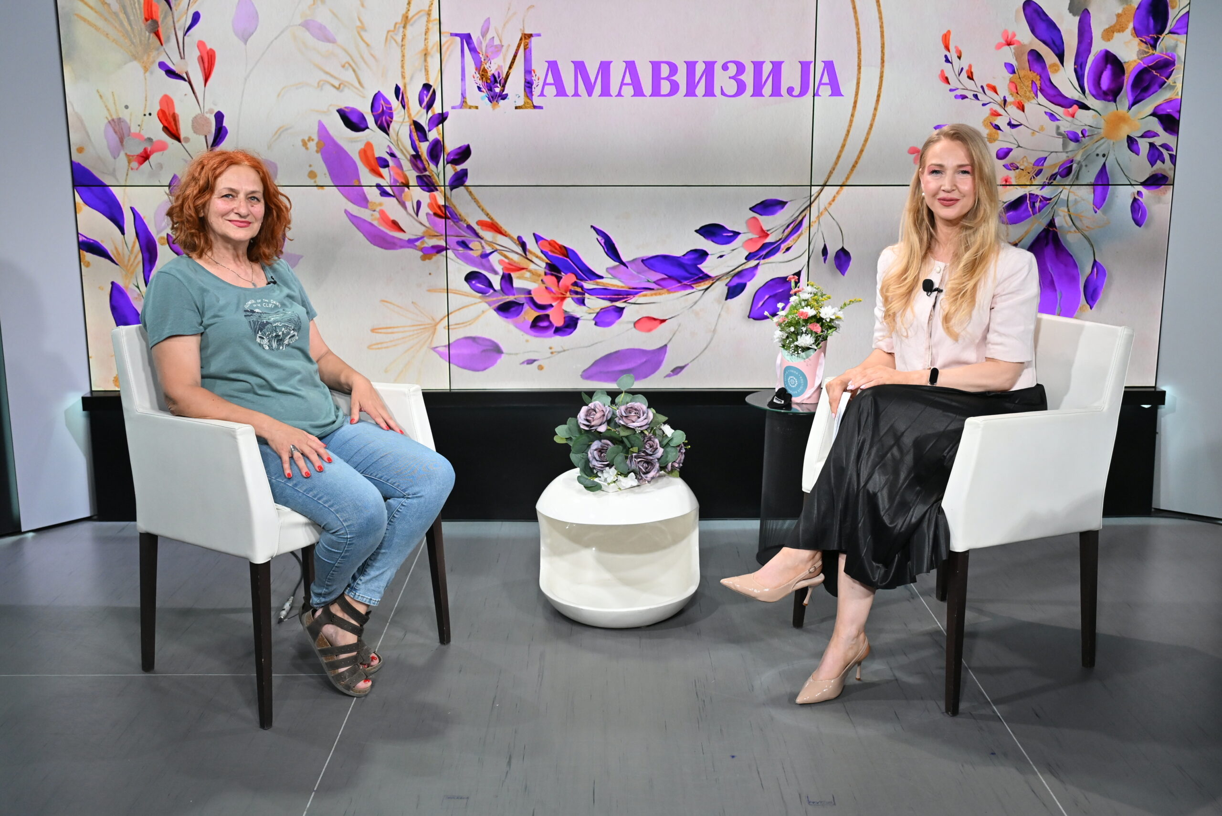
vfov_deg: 36.9
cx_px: 611
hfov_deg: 53.1
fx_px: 1223
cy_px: 408
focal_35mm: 36
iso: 2500
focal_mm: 36
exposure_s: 1/640
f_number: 4
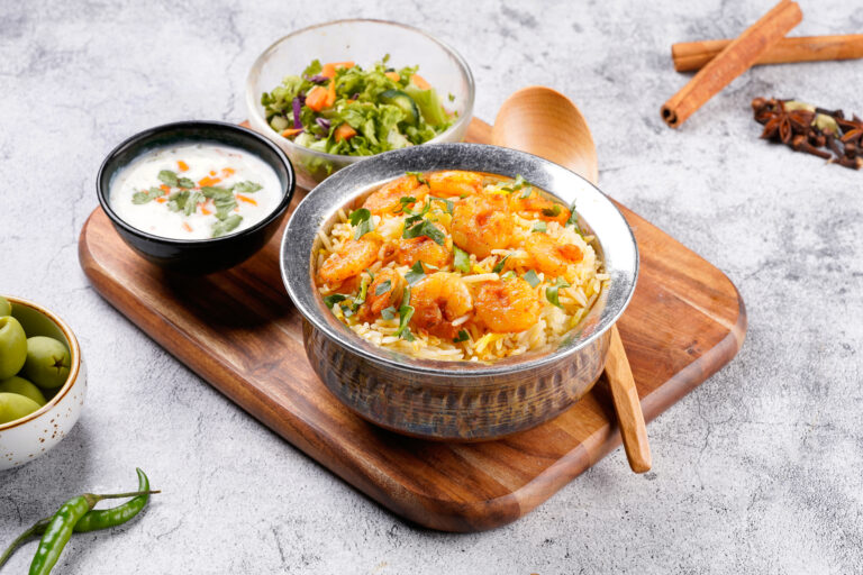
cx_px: 432
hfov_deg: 22.6
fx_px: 2157
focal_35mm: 90
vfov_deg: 15.2
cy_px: 288
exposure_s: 1/125
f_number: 11
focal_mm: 90
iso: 100
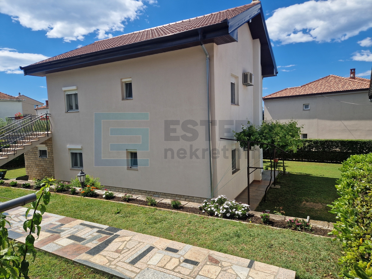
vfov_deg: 58.9
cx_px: 186
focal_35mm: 23
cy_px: 140
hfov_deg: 73.9
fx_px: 247
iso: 50
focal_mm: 5.4
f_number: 1.8
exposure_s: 1/2008
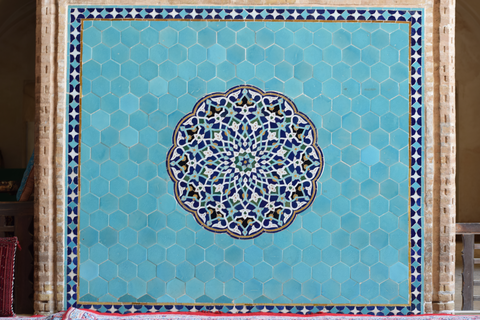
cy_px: 160
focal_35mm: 75
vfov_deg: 18.2
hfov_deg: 27.0
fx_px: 1000
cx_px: 240
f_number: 4
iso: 100
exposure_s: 1/40
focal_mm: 50
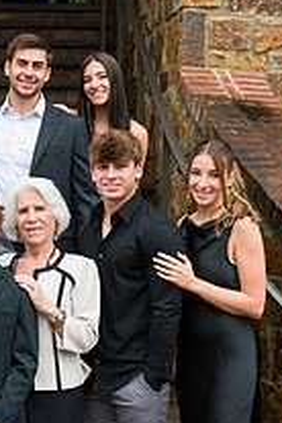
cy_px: 282
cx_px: -11
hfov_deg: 14.6
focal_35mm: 92
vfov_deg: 22.1
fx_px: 1081
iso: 320
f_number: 4
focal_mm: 31
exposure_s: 1/500
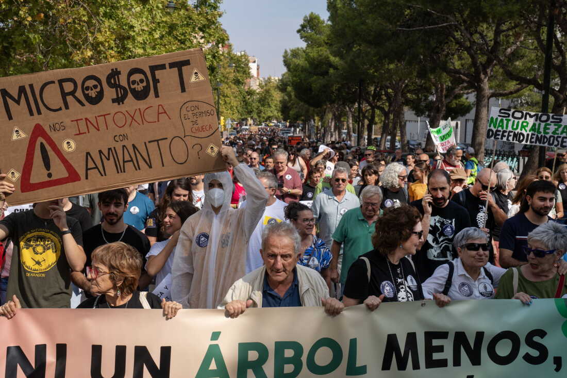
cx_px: 284
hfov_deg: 39.6
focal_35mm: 50
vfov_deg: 27.0
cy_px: 189
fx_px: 787
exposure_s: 1/250
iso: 100
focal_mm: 50
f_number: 8
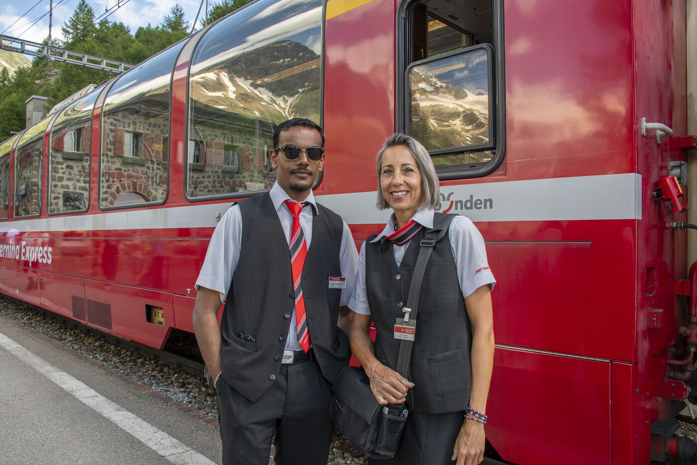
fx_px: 523
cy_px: 232
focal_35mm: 27
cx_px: 348
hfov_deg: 67.4
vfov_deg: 47.9
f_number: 5.6
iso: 220
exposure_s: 1/250
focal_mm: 18
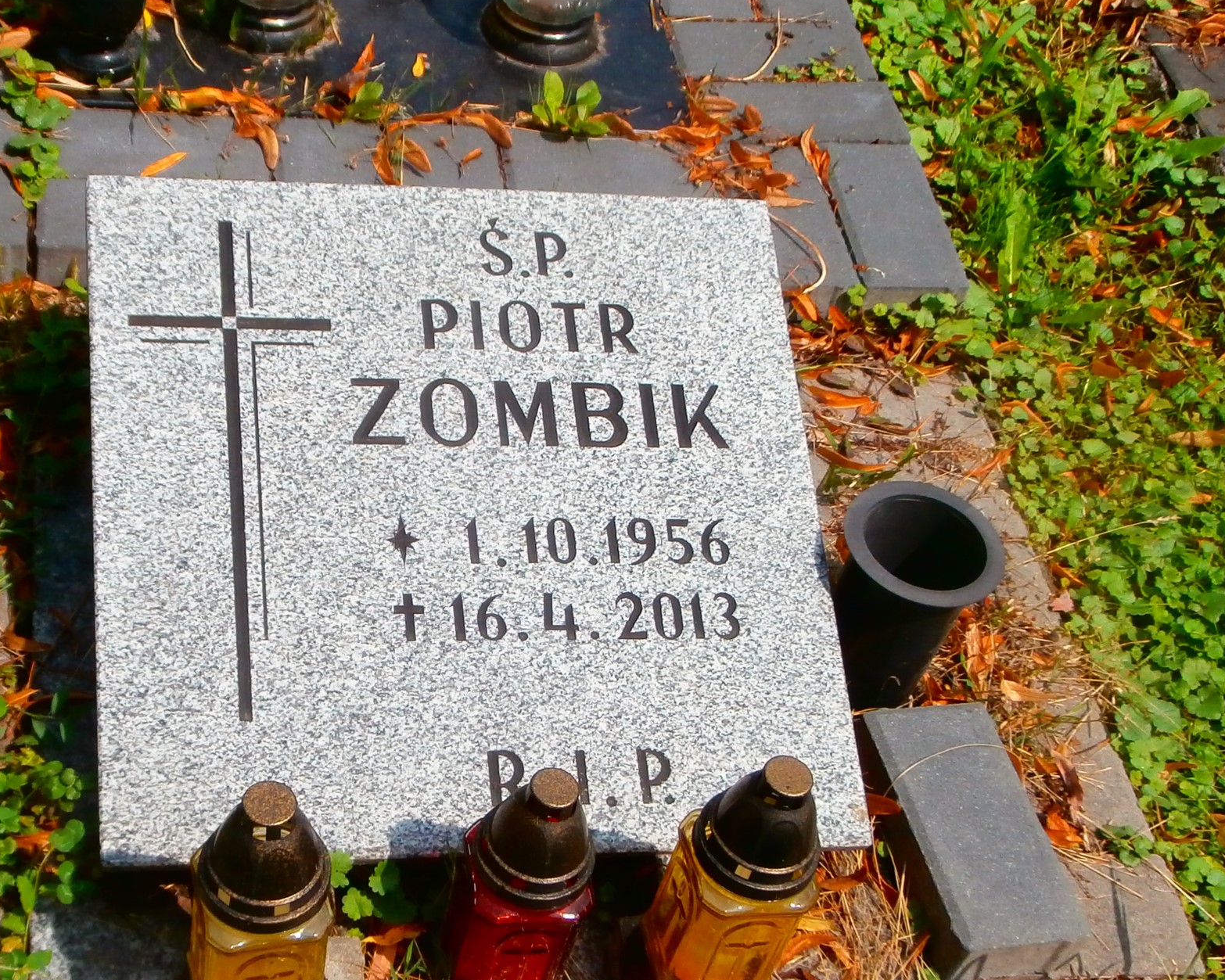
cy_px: 594
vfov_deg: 27.1
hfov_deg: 33.3
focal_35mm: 56
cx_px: 413
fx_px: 2030
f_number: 3.5
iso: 100
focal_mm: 5.36
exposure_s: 1/1250
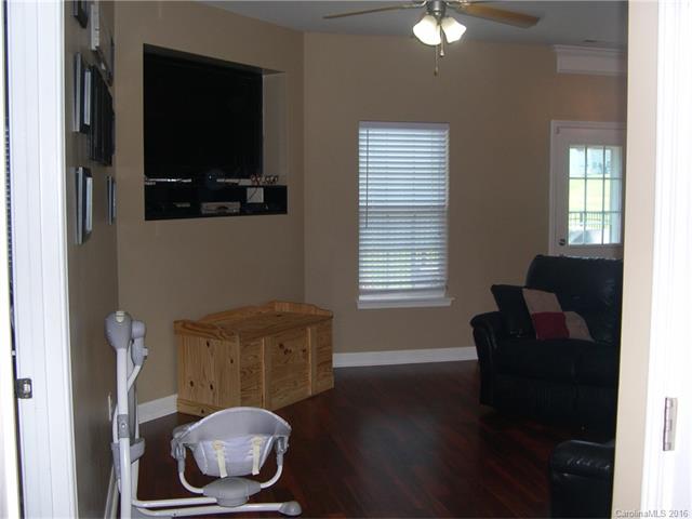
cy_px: 260
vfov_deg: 37.7
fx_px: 760
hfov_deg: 49.0
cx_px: 346
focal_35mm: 38
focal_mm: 8
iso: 127
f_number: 2.8
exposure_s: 1/60
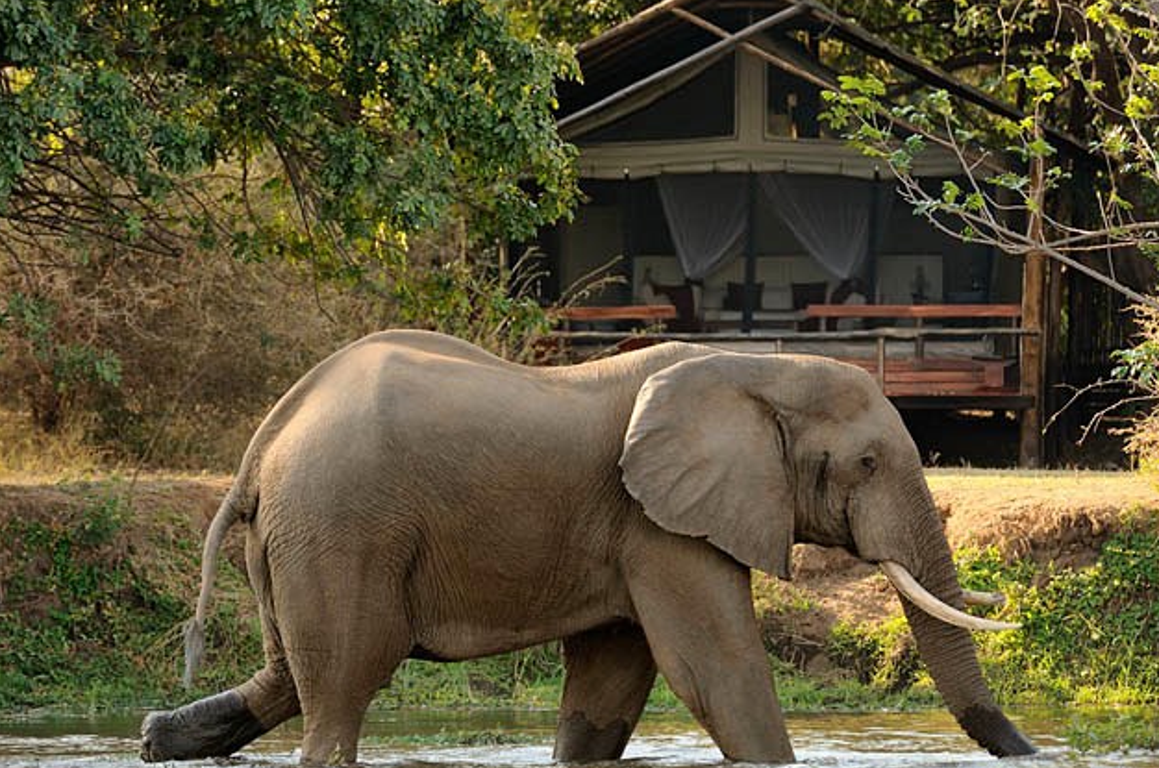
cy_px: 413
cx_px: 563
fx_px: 10444
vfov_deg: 4.2
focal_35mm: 325
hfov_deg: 6.4
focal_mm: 300
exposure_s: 1/200
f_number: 8
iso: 800
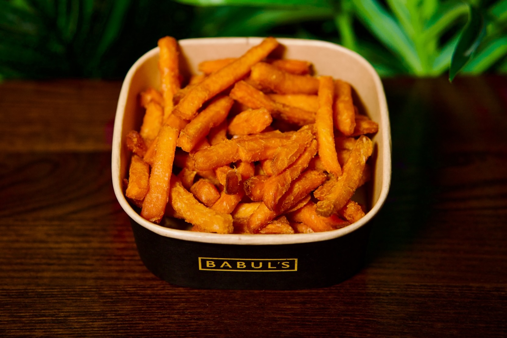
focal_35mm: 73
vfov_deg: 18.7
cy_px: 169
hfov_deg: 27.7
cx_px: 254
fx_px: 1028
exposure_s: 1/250
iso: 2000
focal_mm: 73
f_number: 4
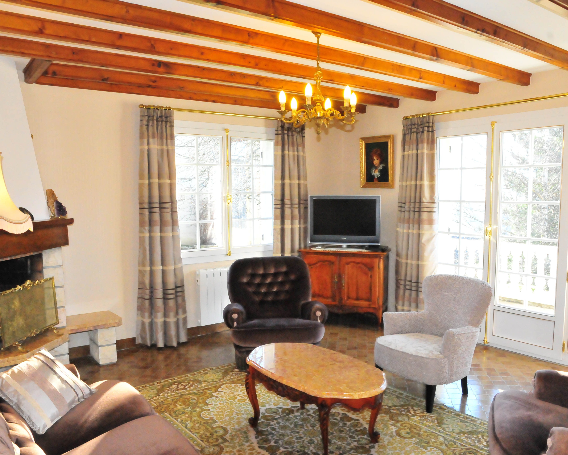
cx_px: 295
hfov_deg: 62.2
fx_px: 471
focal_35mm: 28
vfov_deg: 51.5
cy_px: 233
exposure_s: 1/125
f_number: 11
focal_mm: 16
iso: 3200
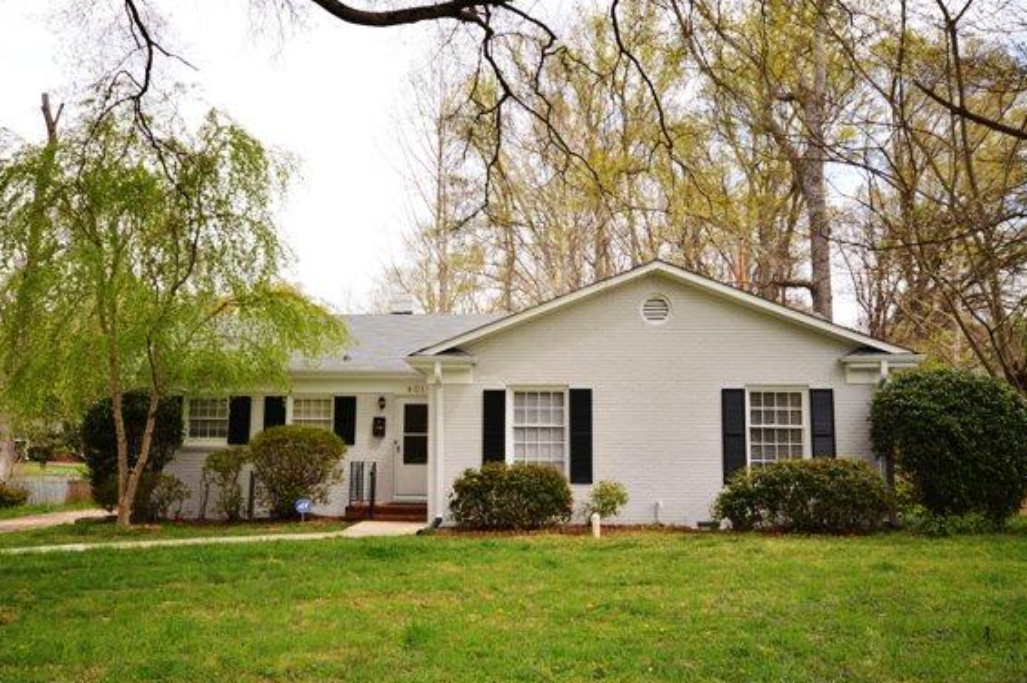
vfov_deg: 38.8
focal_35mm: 34
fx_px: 969
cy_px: 343
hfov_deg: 55.8
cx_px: 502
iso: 100
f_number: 5.6
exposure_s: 1/125
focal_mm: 20
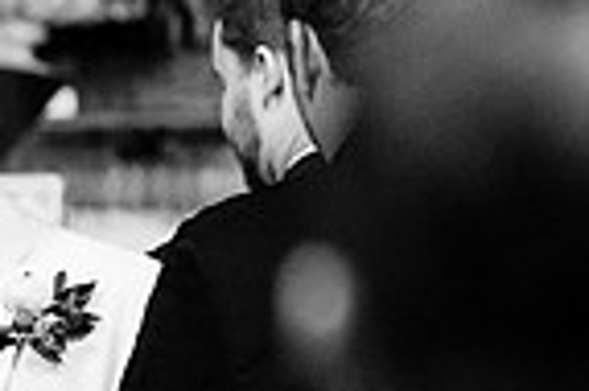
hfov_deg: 2.2
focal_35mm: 922
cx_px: -440
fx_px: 15068
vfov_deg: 1.5
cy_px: 453
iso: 2000
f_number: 2.8
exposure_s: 1/160
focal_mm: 184
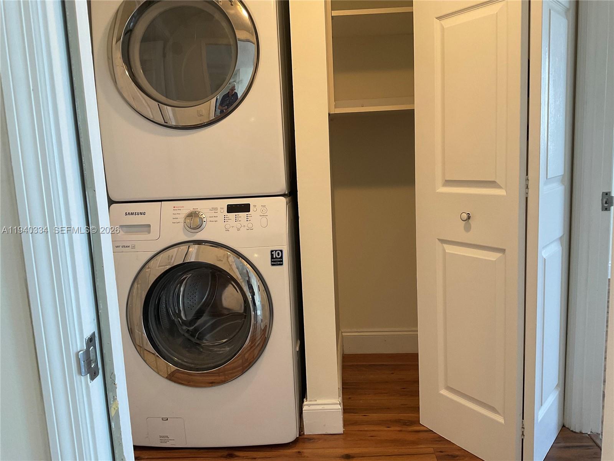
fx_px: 514
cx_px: 307
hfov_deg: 61.7
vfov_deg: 48.2
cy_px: 230
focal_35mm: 29
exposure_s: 1/60
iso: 64
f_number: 1.8
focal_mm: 3
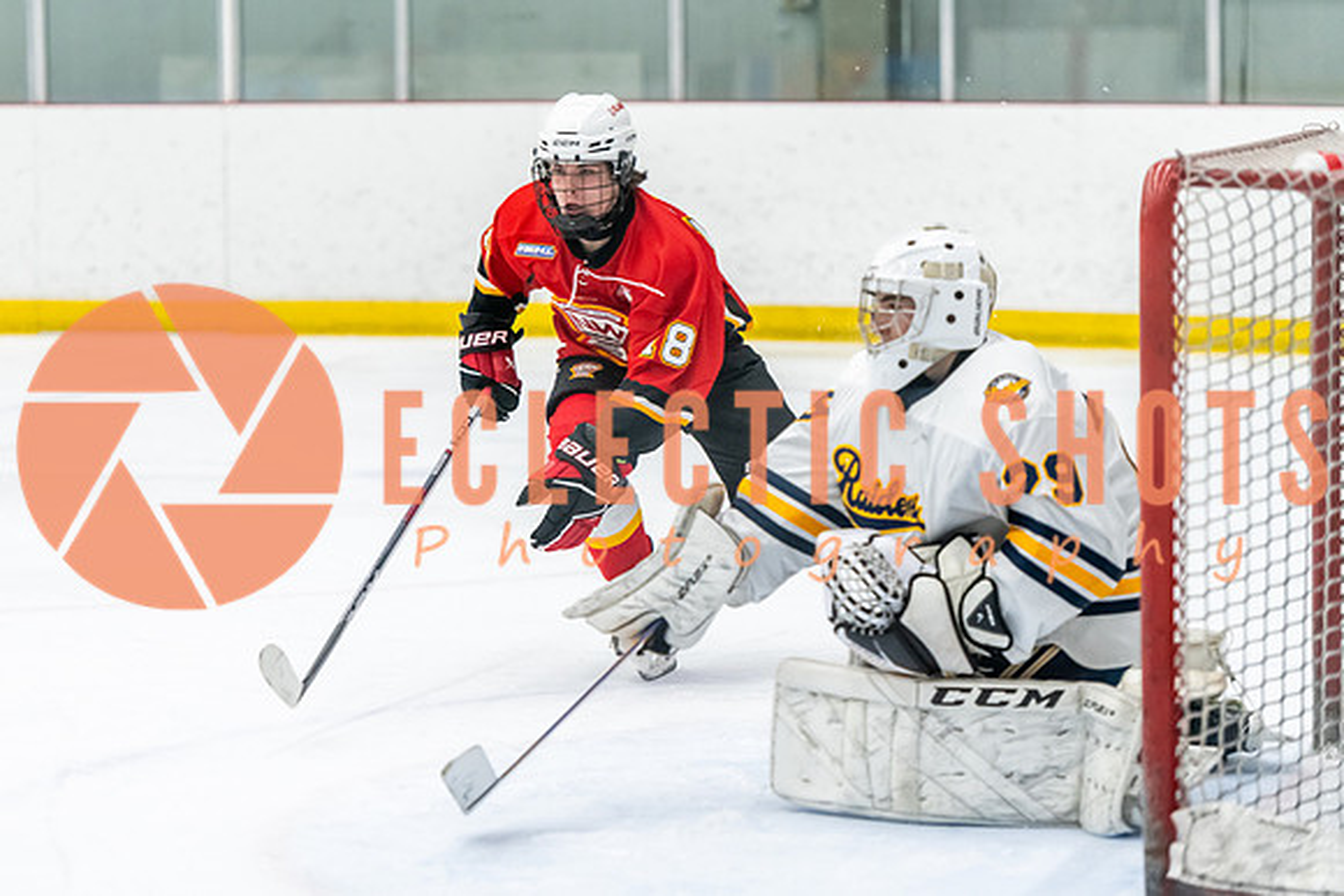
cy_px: 464
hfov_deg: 13.9
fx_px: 5494
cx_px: 642
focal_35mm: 147
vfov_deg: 9.3
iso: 3200
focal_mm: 135
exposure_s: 1/800
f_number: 2.8
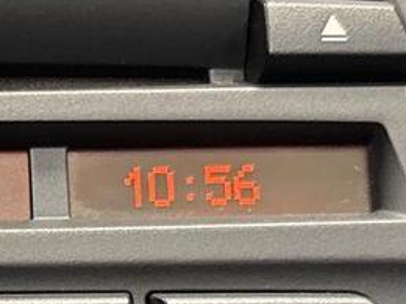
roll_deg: +0.0
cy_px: 519
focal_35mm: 144
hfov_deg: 13.4
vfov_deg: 9.8
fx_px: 1689
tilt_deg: -15.9
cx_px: -73
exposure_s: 1/45
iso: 500
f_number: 1.6
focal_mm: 5.96
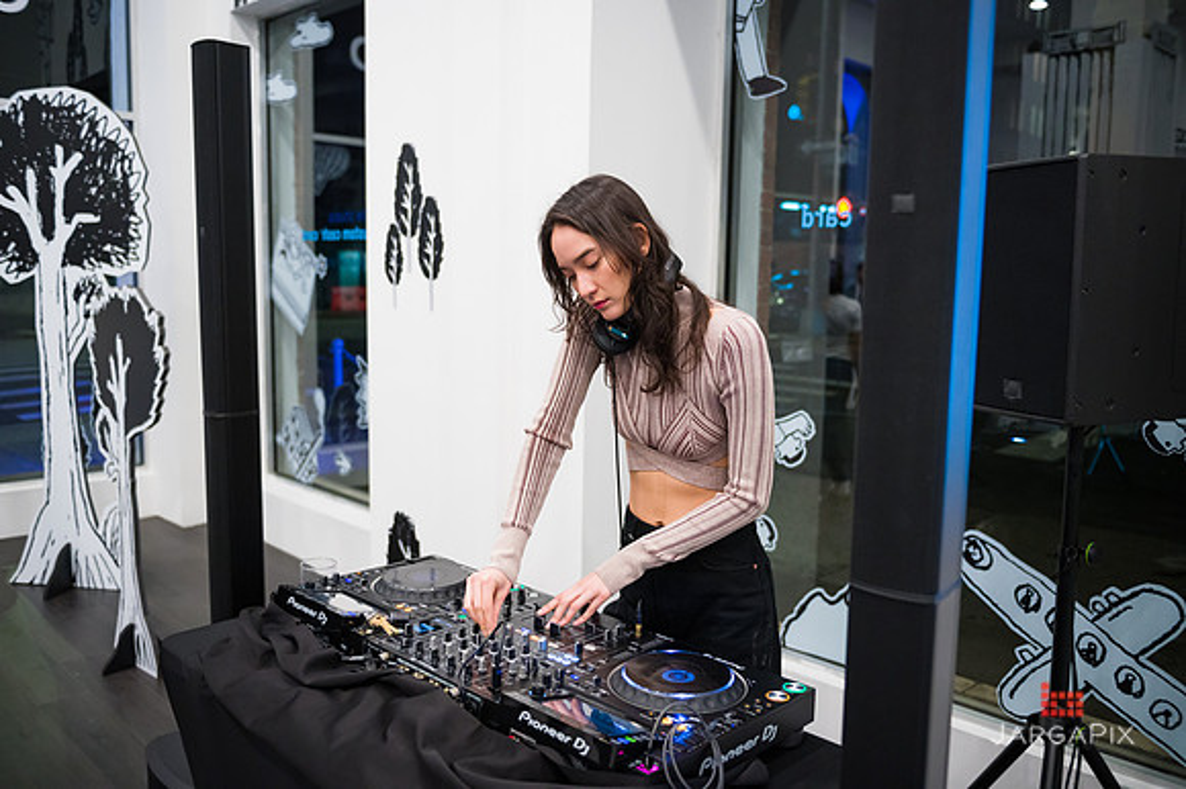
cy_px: 394
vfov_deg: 42.3
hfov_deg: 60.3
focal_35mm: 31
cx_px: 593
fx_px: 1021
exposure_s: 1/200
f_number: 3.2
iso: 1600
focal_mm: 31
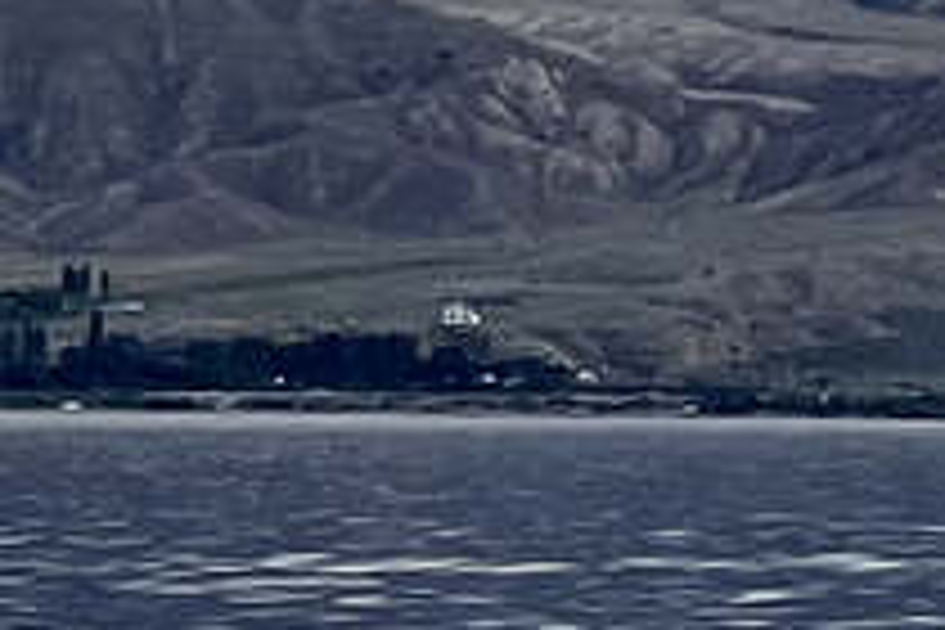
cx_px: -1656
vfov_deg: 2.2
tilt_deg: +4.7
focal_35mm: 610
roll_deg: +0.4
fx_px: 16011
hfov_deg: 3.3
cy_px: -518
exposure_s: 1/276
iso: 32
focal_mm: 9
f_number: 2.8
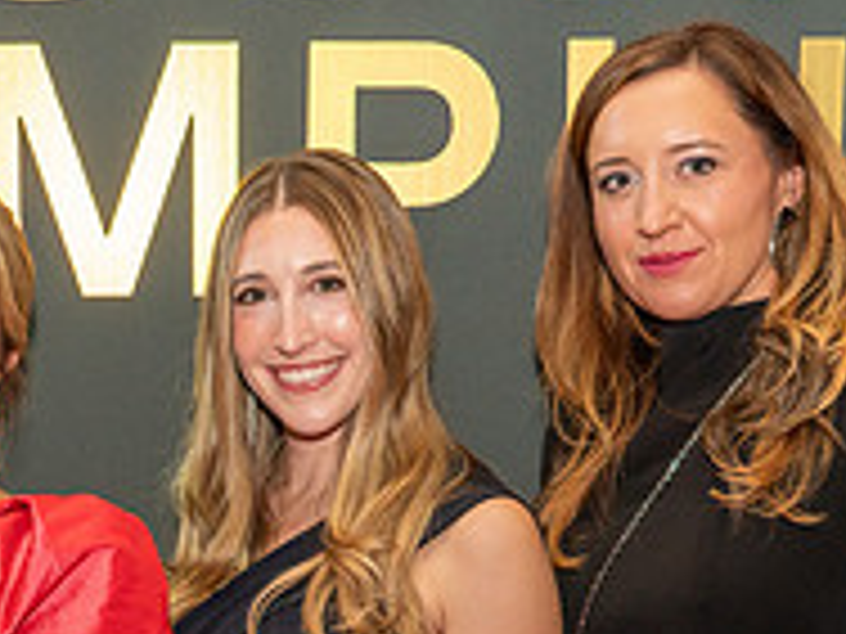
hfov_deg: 19.7
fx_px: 2395
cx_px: 94
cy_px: 740
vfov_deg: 14.6
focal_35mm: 98
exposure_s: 1/100
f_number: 5.6
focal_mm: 33
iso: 1600
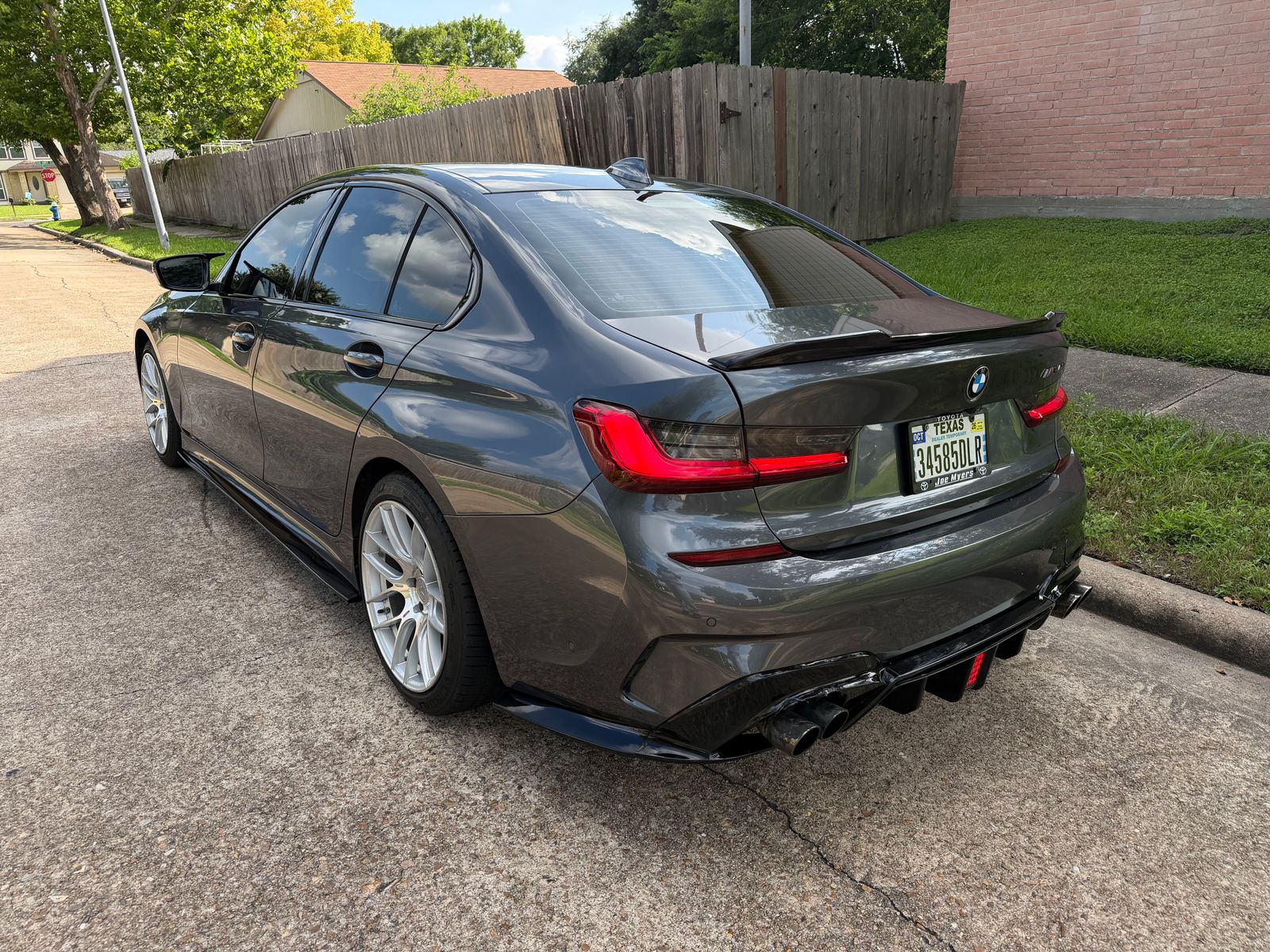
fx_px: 881
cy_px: 476
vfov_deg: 56.8
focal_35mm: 24
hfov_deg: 71.6
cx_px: 635
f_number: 1.78
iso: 100
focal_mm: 6.76
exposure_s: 1/1174
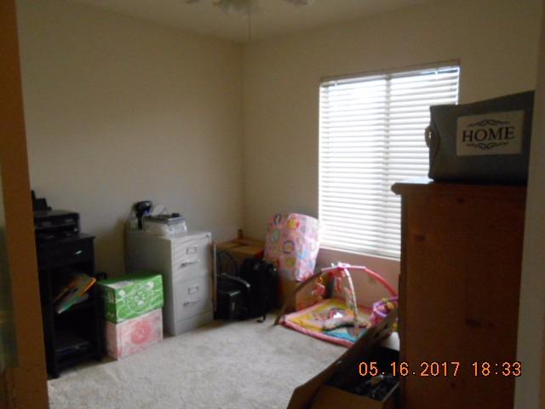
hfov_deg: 67.3
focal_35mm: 26
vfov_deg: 53.1
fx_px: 409
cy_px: 204
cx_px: 272
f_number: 3.5
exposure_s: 1/125
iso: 500
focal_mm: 4.6
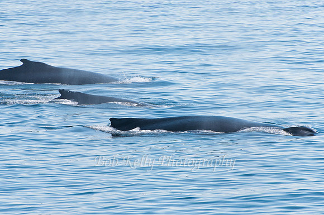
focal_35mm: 450
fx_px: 4044
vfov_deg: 3.0
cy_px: 108
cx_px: 162
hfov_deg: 4.6
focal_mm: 300
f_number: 9.5
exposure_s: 1/250
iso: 400
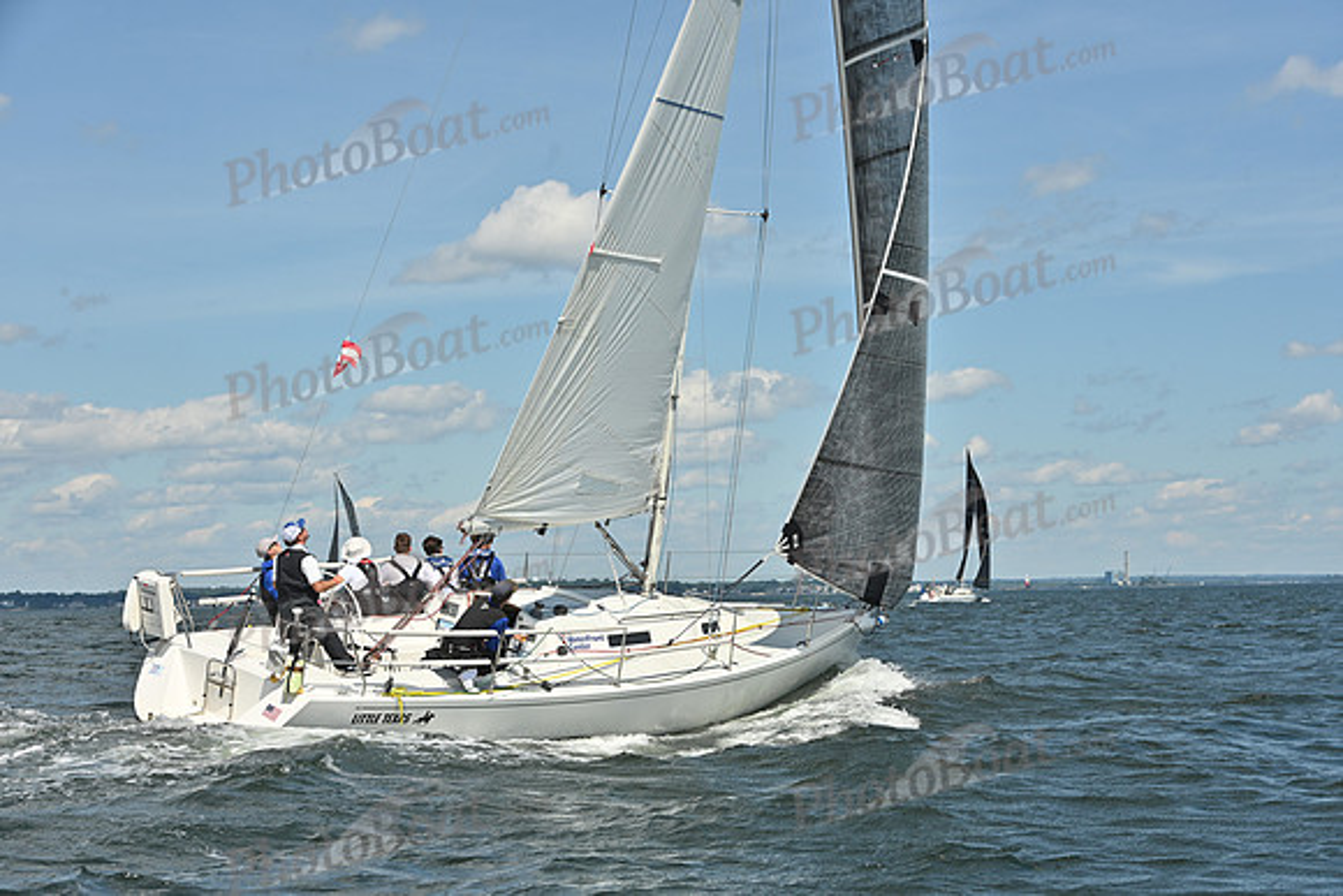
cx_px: 672
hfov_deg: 28.8
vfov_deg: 19.5
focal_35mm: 70
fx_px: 2612
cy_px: 448
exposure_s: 1/1250
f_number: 9
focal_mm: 70
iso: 250
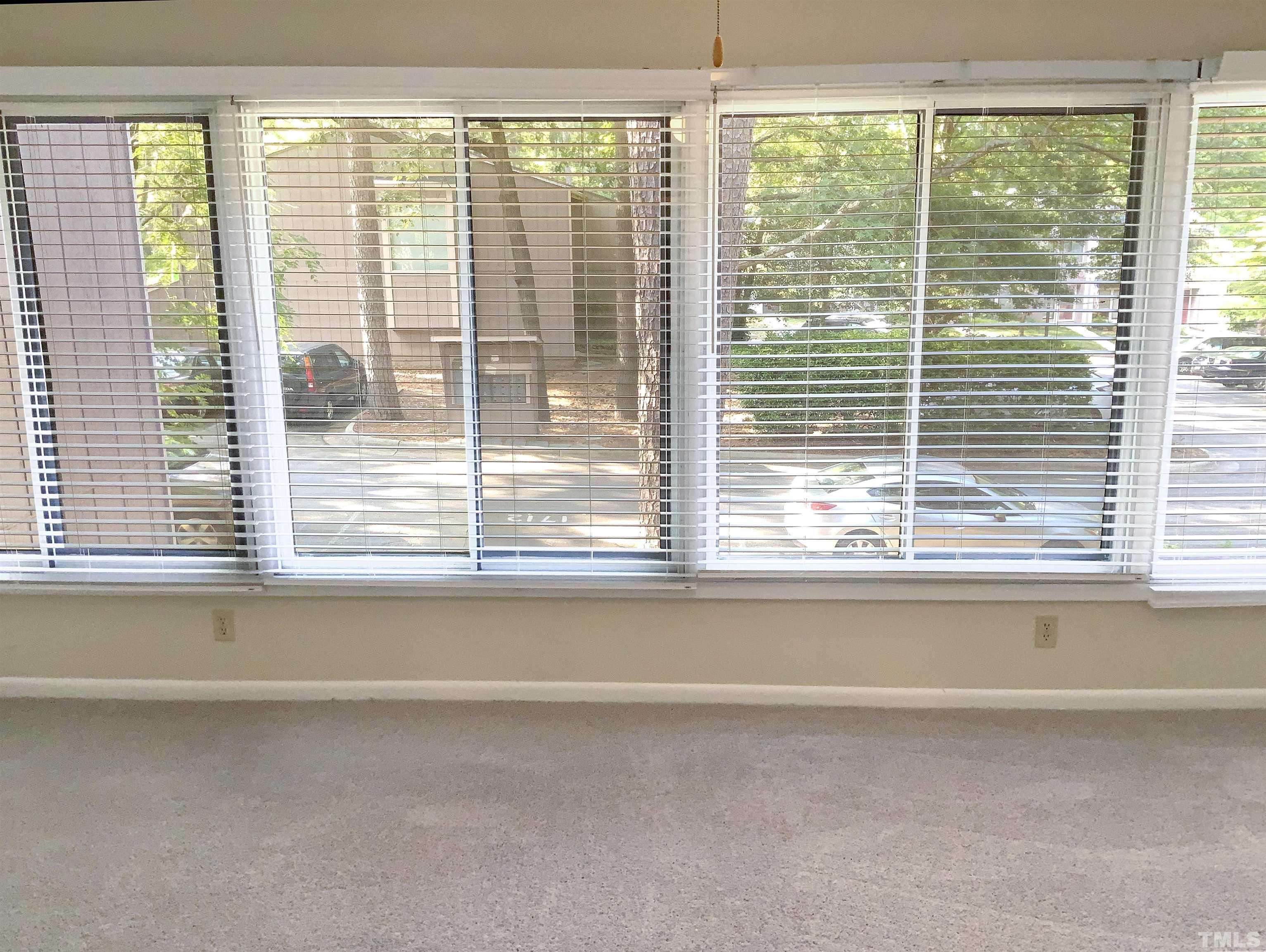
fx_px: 1061
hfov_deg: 61.6
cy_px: 476
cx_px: 633
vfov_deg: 48.3
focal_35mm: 29
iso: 50
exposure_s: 1/120
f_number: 1.8
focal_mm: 3
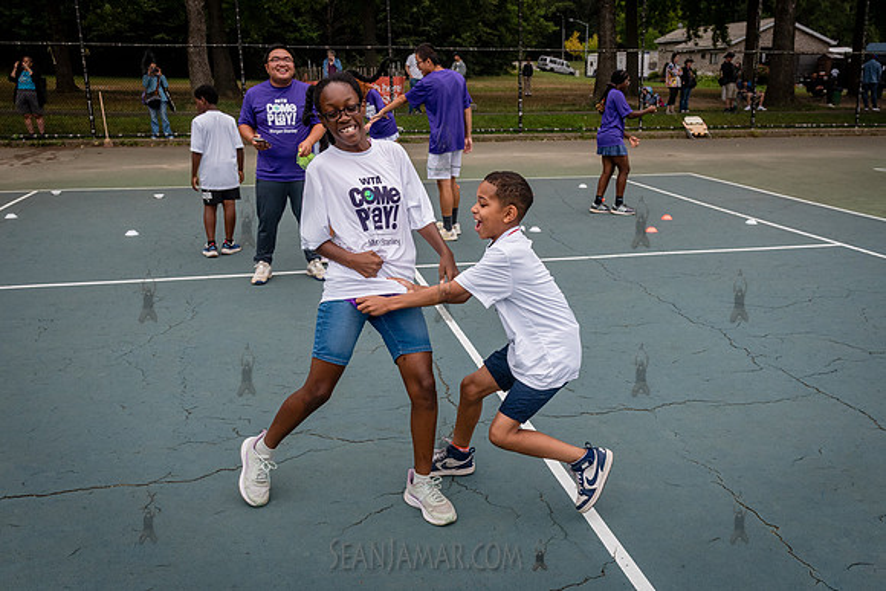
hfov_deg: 57.3
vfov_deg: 40.1
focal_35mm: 33
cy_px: 301
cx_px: 487
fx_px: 810
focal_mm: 28
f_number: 5
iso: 1000
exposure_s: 1/2000
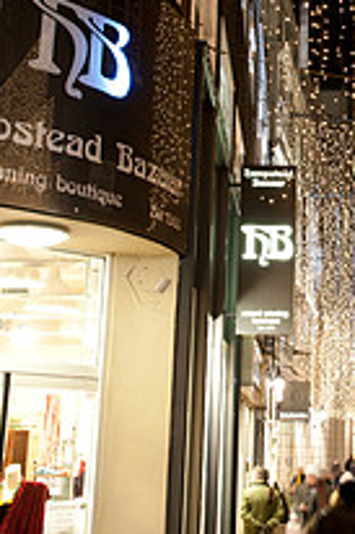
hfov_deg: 18.8
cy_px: 187
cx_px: 364
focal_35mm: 70
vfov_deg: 28.7
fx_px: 1037
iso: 200
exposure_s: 1/1.25
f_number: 5.6
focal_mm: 32
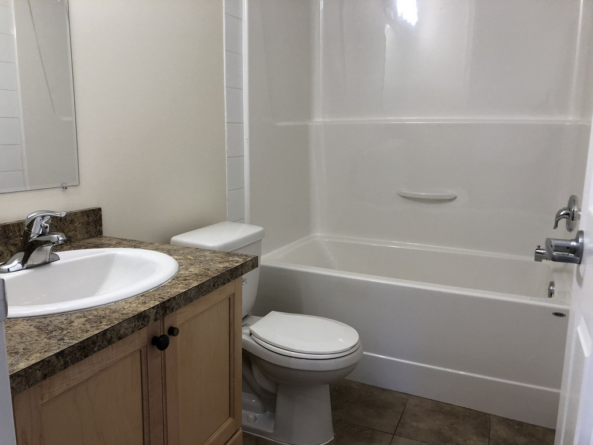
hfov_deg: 63.4
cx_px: 296
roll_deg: -0.5
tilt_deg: -10.4
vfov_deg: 49.7
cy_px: 222
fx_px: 480
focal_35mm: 28
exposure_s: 1/30
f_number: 1.8
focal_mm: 3.99
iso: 25
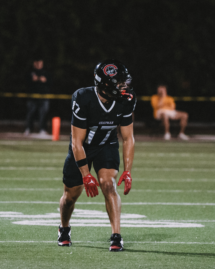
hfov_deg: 3.1
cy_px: 135
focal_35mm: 492
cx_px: 95
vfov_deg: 3.9
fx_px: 3916
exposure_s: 1/640
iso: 6400
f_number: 2.8
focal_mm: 200
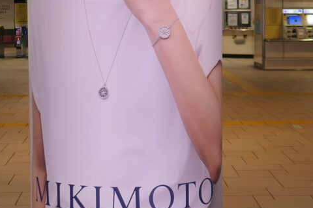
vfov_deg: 14.2
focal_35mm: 96
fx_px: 835
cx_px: 127
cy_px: 72
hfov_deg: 21.2
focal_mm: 8.8
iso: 125
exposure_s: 1/100
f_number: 1.4
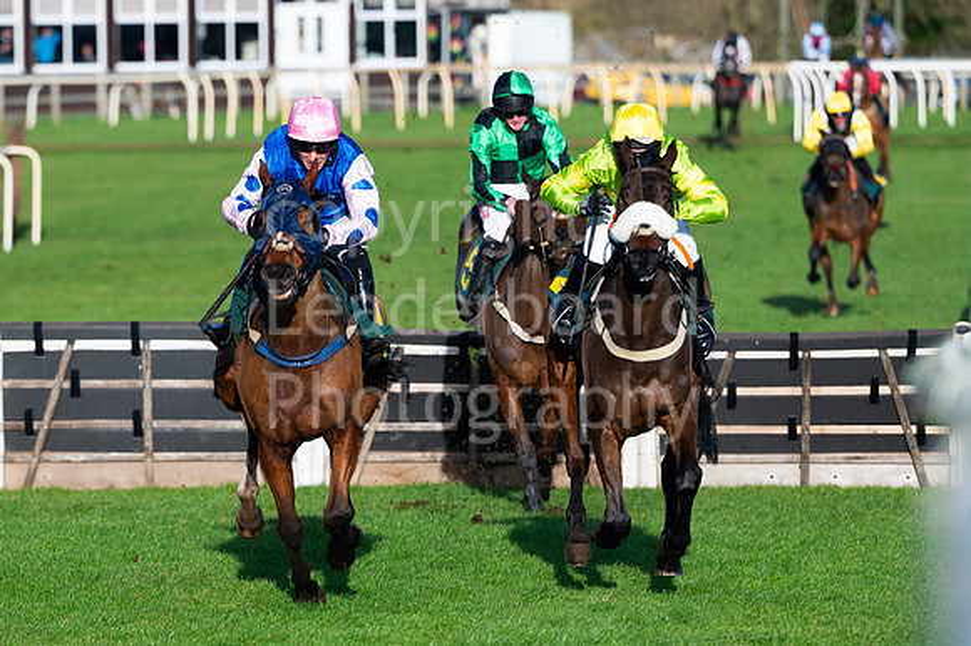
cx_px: 418
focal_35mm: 345
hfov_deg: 6.0
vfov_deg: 4.0
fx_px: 9300
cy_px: 300
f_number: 3.5
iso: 250
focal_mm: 200
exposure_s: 1/4000
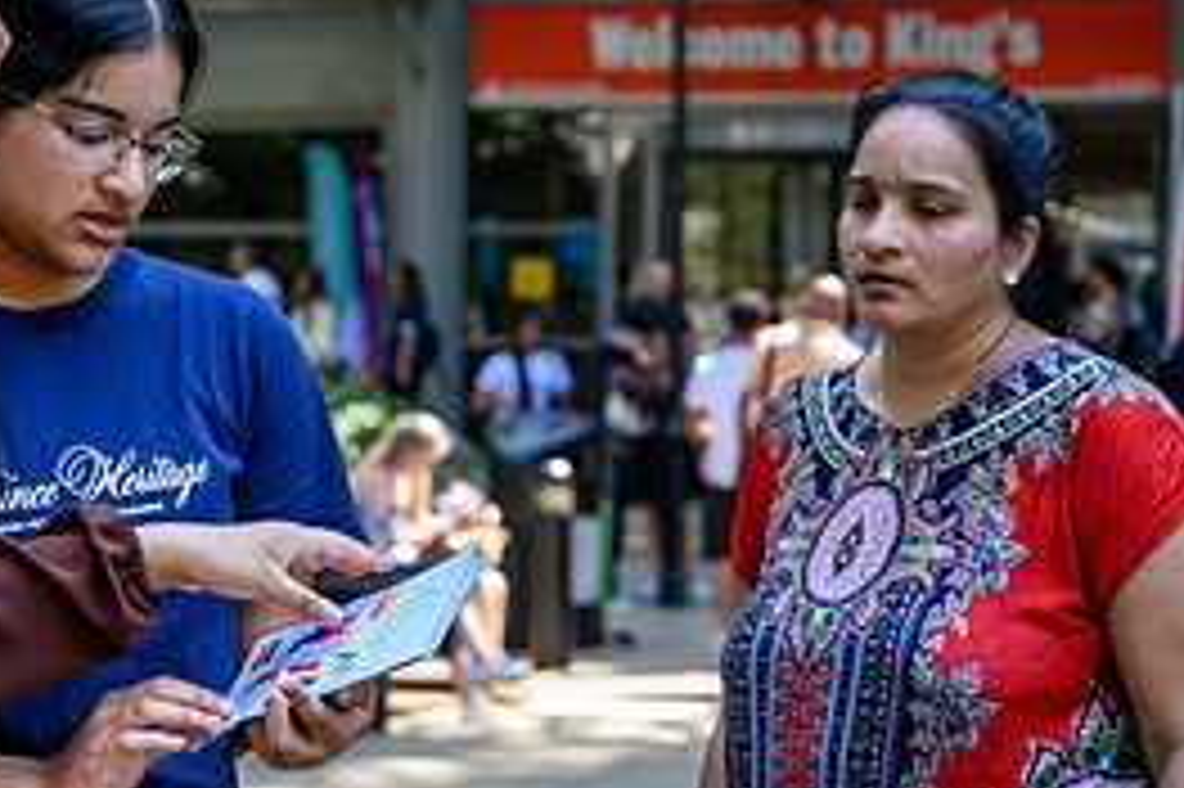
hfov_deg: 18.2
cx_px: 189
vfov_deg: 12.3
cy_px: 399
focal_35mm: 111
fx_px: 3648
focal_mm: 49
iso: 1000
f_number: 4
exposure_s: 1/800
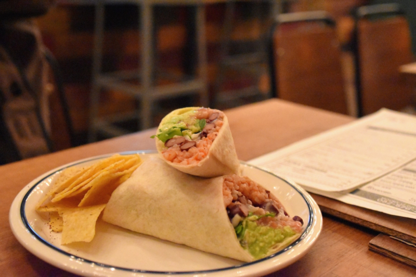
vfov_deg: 25.7
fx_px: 607
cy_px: 138
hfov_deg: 37.9
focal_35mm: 52
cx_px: 208
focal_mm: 35
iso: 8000
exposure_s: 1/60
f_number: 4.2
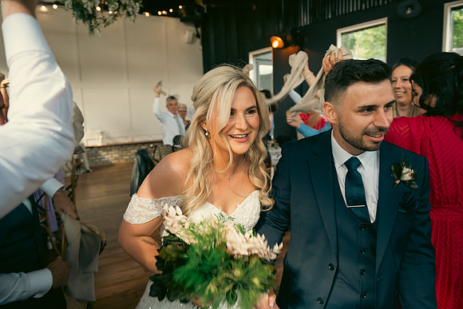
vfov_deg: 53.2
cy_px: 154
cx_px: 232
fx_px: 309
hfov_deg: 73.7
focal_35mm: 24
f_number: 3.5
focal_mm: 24
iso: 800
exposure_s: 1/160
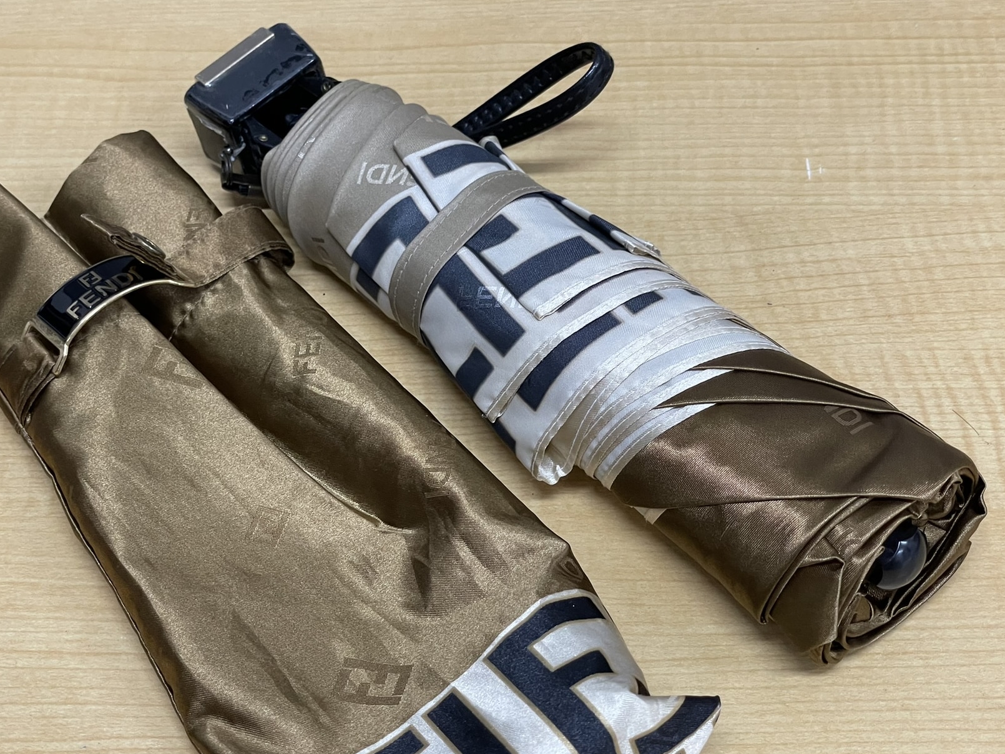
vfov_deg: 23.6
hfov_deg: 31.1
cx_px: 425
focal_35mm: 62
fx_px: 1800
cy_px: 433
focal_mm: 6
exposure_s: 1/99
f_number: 2
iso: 160
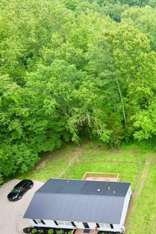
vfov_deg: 59.2
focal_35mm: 31
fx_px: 201
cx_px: 162
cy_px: 152
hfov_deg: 37.1
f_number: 2.55
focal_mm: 16
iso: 100
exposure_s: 1/540
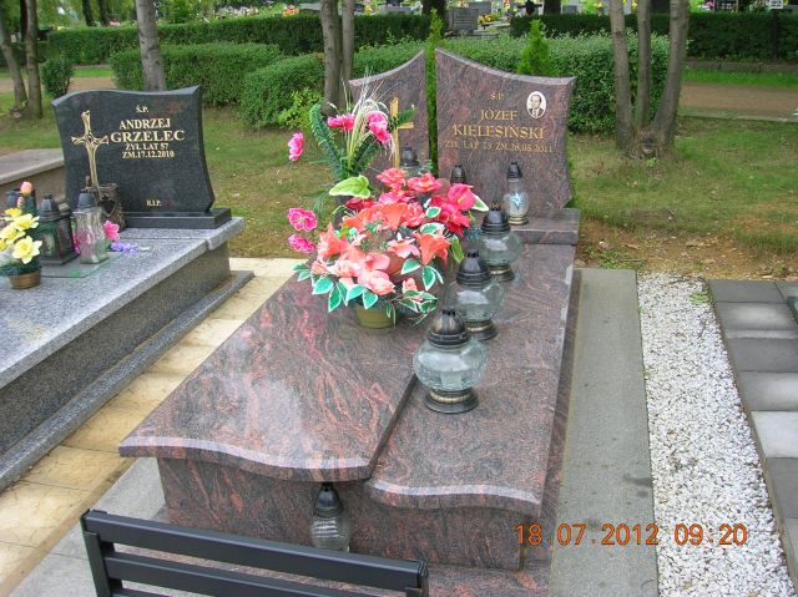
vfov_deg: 41.7
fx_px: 783
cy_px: 298
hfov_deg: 54.0
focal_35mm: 34
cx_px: 399
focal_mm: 5.7
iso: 50
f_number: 4.9
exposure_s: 1/69.1
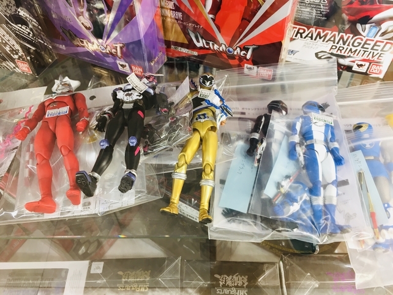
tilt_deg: -49.6
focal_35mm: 29
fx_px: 329
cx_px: 196
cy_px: 148
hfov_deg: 61.7
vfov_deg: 48.2
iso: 25
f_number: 2.2
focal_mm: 4.15
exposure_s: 1/30
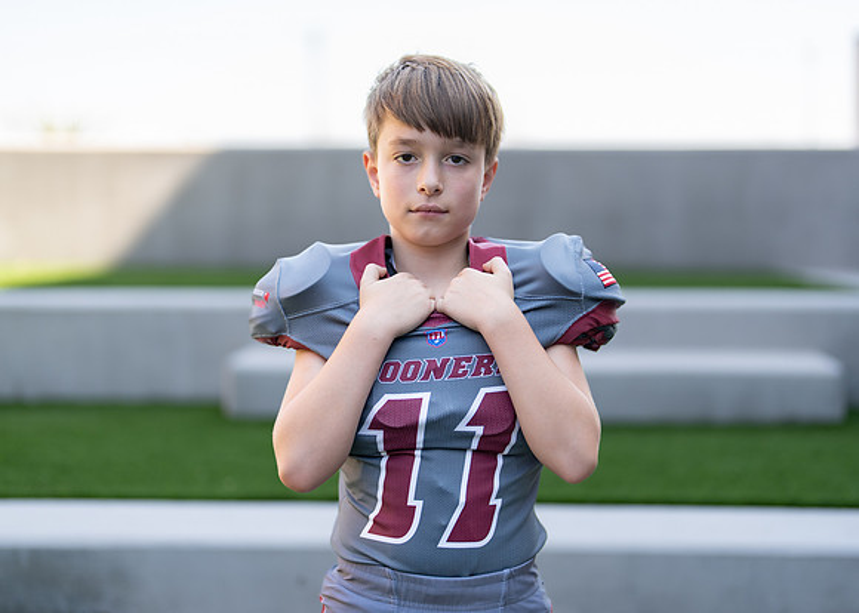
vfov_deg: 24.1
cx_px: 438
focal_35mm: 59
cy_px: 309
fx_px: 1438
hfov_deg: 33.3
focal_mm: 50
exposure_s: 1/1600
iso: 100
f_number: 1.2
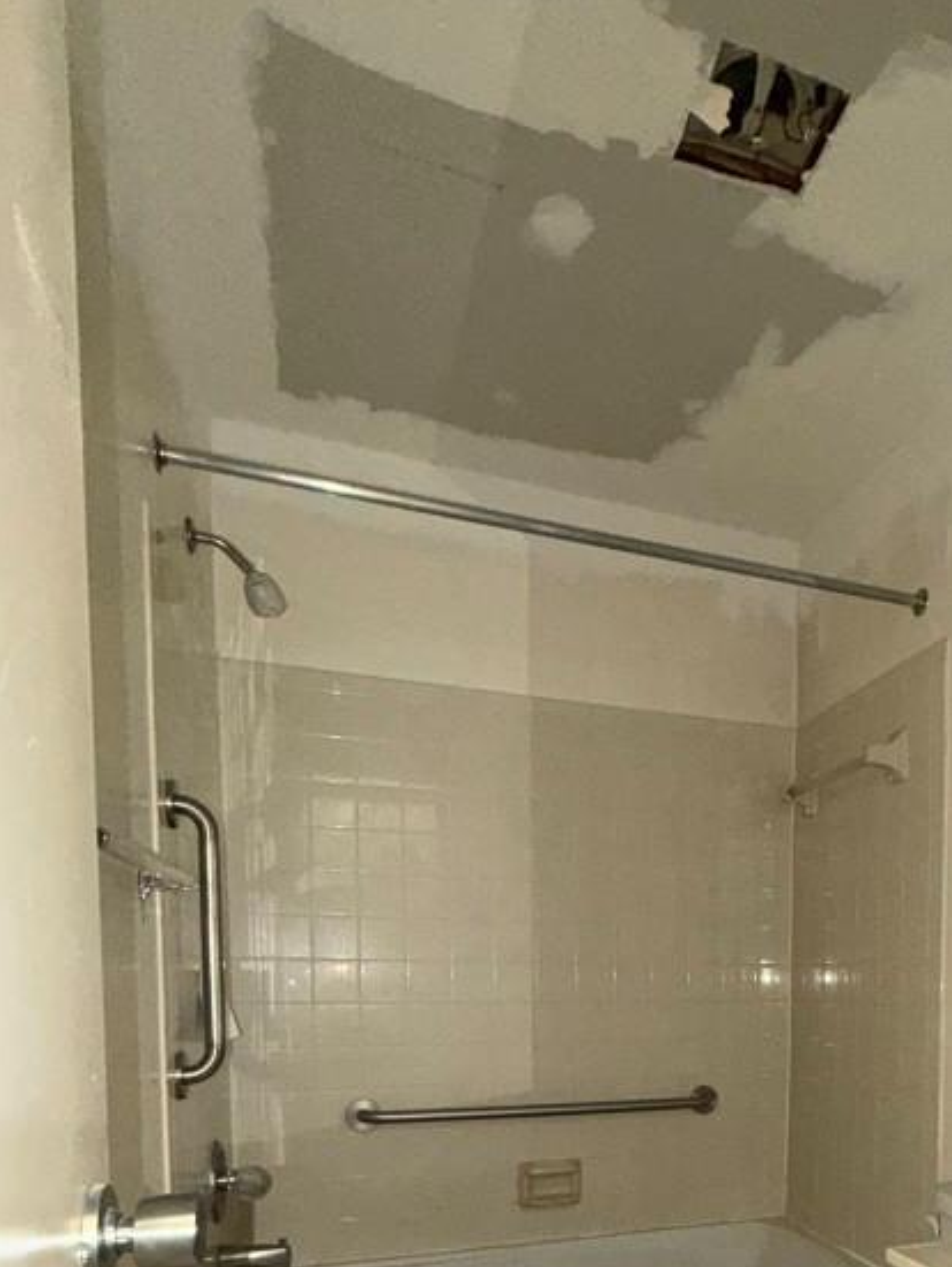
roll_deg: -1.0
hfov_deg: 49.9
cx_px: 763
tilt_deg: -3.8
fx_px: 952
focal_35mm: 26
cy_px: 1046
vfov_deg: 60.7
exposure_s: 1/60
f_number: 2.2
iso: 250
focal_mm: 2.22
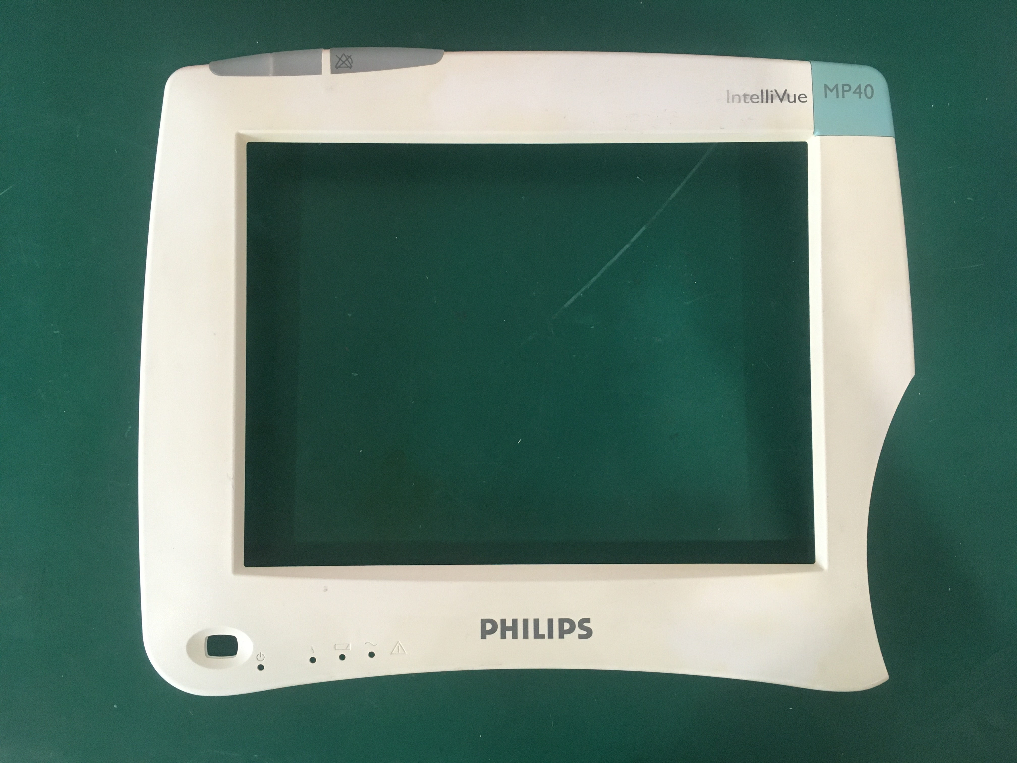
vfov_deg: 48.2
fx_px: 852
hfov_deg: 61.7
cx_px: 508
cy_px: 382
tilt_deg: -84.7
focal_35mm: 29
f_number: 2.2
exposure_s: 1/33
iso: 200
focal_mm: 4.15
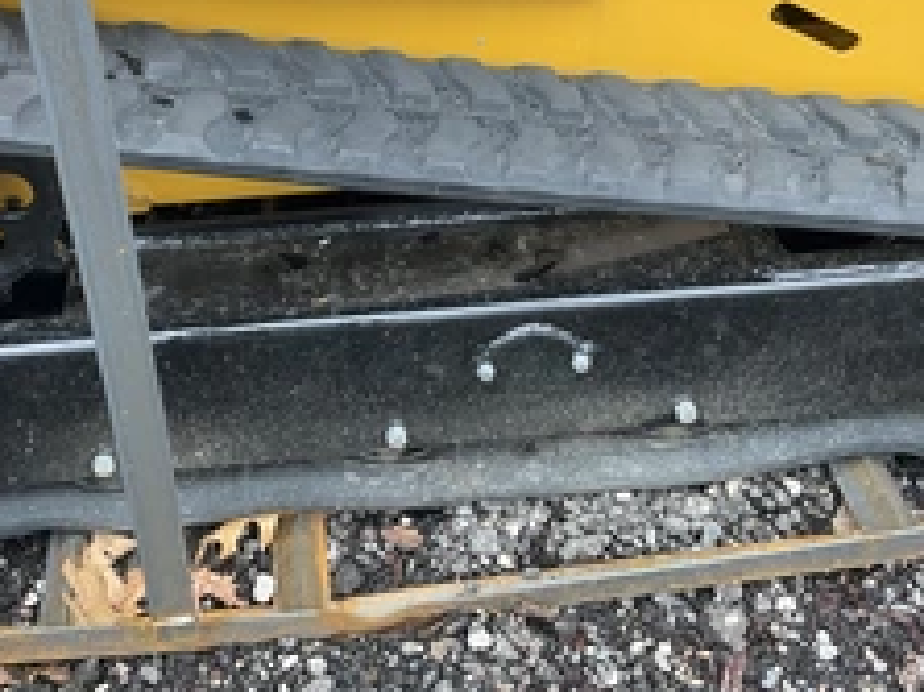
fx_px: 1387
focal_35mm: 52
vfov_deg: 27.8
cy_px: 211
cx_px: 377
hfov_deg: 36.7
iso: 32
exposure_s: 1/122
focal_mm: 3
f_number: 1.8
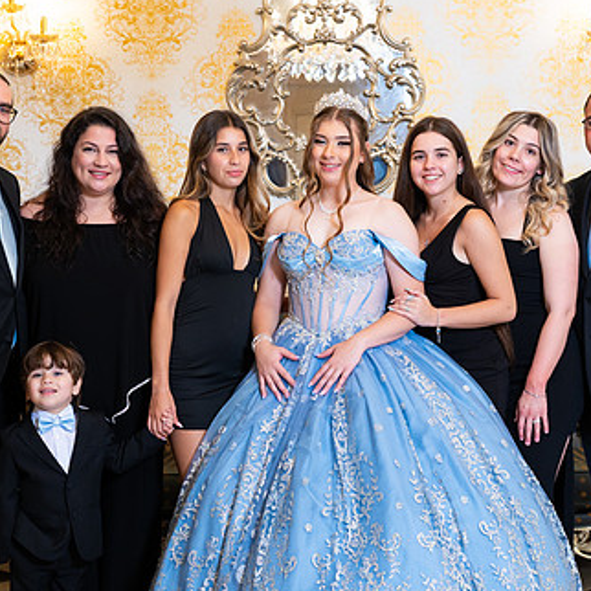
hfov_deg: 24.3
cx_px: 308
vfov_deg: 24.3
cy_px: 256
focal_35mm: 71
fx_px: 1371
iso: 1000
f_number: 4
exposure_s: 1/160
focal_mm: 46
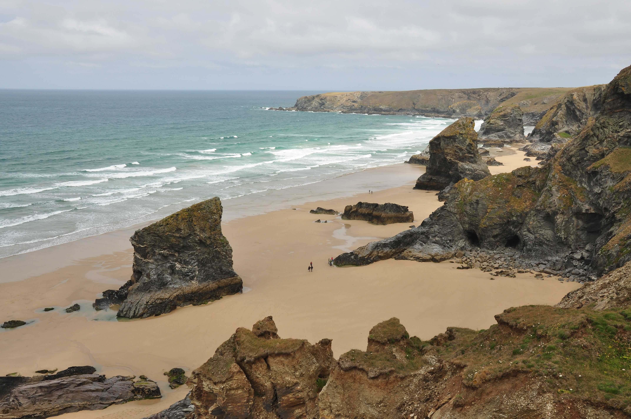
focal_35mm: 39
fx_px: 683
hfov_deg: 49.6
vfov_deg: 34.1
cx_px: 316
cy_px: 210
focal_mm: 26
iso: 200
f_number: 11
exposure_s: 1/250
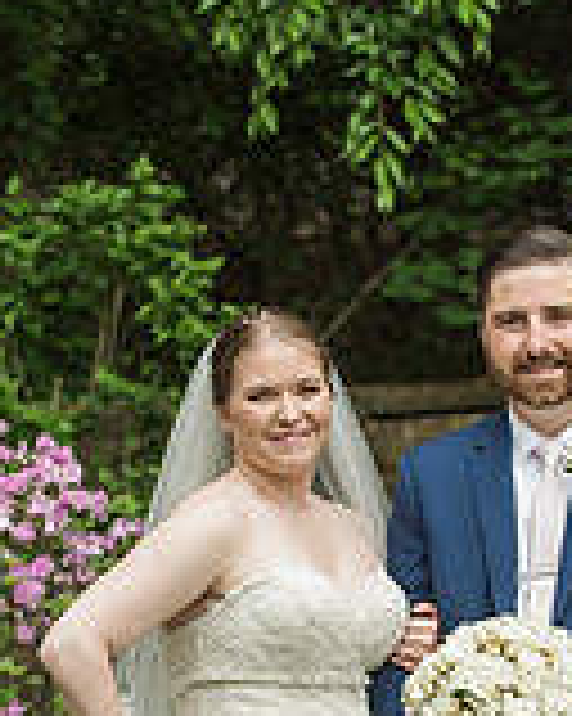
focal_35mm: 218
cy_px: 630
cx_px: 414
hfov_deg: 7.1
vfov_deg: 8.8
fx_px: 4618
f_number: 4
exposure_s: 1/400
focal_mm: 82
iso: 500
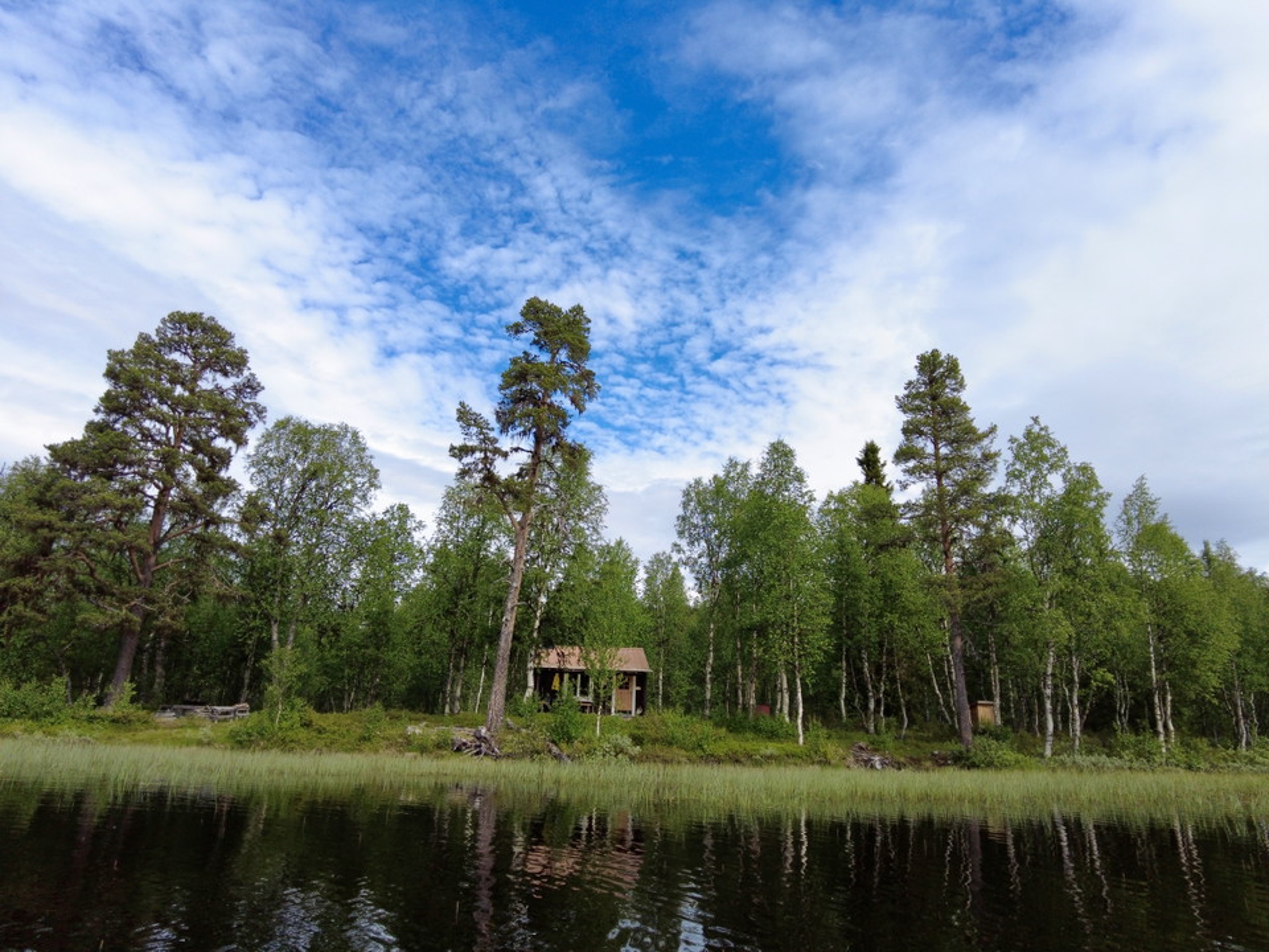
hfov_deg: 81.7
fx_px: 733
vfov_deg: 66.0
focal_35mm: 20
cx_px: 634
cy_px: 476
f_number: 1.8
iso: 100
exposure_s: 1/1250
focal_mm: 4.4
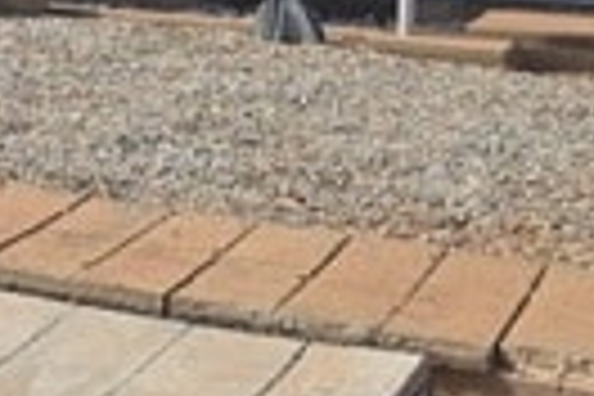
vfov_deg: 9.6
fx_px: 2244
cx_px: -369
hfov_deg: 13.9
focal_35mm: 136
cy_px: -313
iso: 100
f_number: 7.1
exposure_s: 1/250
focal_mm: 24
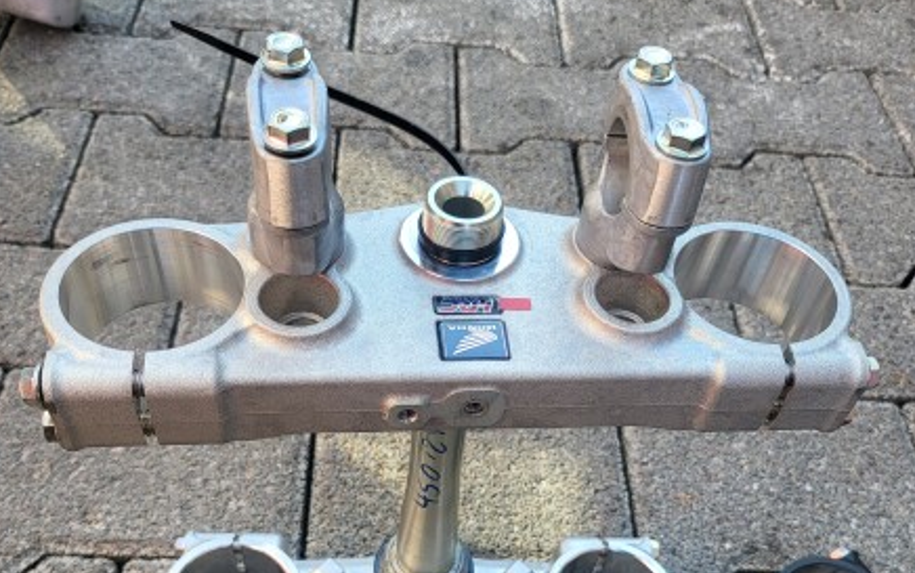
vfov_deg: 35.3
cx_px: 449
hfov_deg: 55.3
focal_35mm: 35
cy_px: 451
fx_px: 873
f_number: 1.8
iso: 40
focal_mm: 5
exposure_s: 1/346
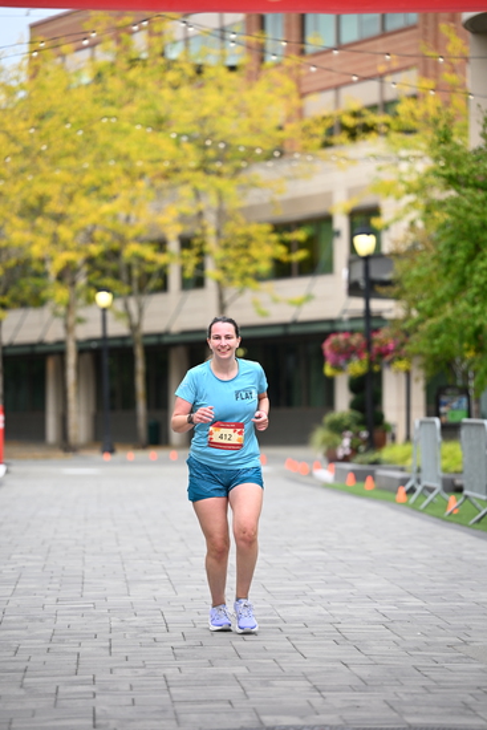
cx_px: 244
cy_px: 365
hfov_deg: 10.2
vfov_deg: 15.2
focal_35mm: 135
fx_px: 2737
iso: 640
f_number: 2.8
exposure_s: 1/1600
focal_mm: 135
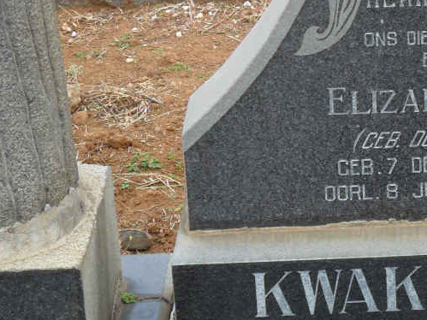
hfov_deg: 15.3
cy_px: -31
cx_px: 496
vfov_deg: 11.7
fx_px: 1542
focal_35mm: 125
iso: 100
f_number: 5
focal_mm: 9.3
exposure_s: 1/125
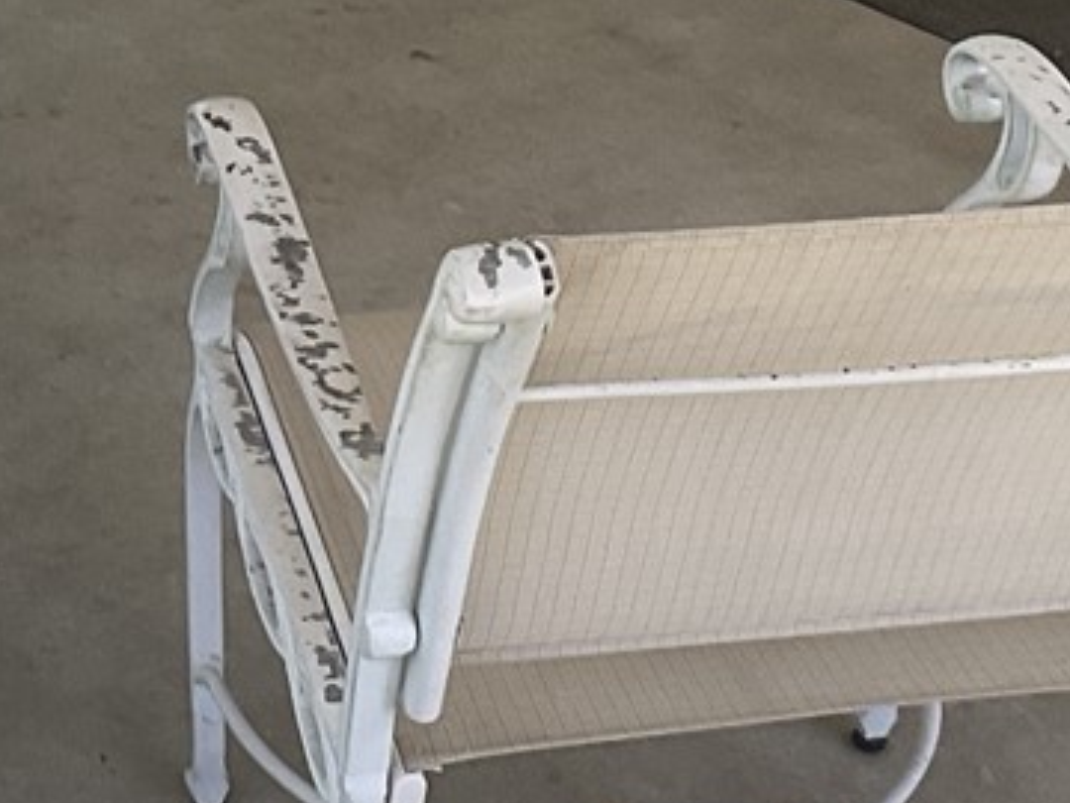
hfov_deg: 15.0
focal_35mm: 129
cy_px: -104
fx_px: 3987
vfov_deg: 11.3
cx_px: -65
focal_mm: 3
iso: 50
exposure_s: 1/120
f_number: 1.8
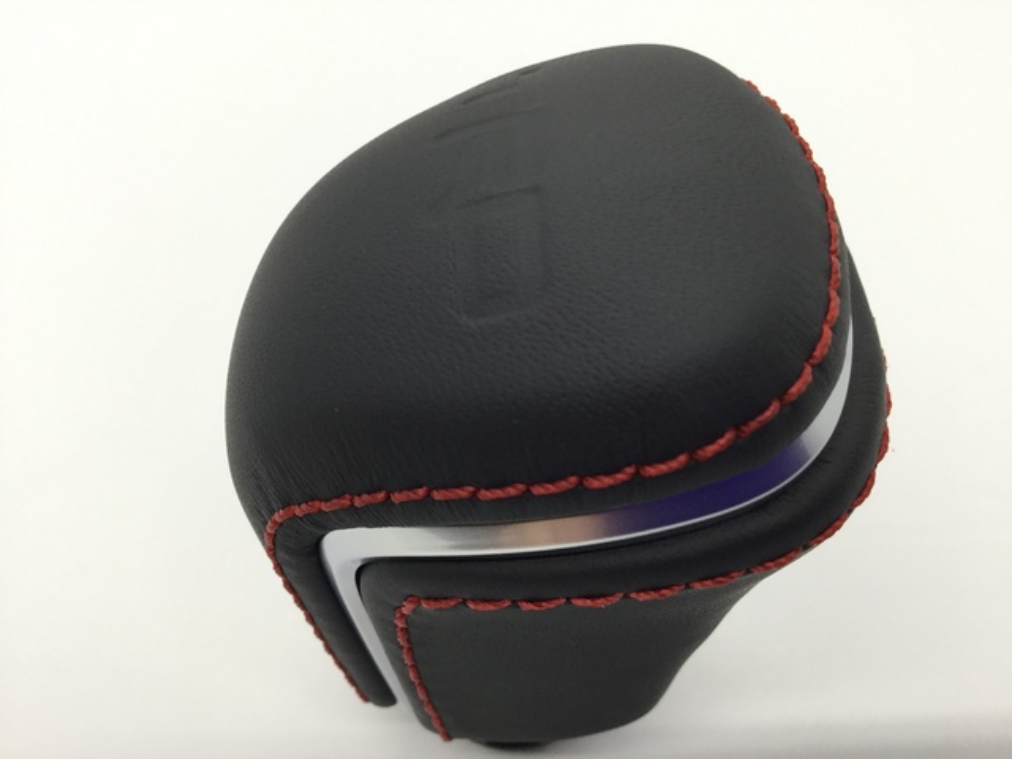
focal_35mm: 31
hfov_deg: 58.4
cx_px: 506
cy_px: 380
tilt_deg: -47.3
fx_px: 906
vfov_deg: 45.4
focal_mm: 3.3
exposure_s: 1/30
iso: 25
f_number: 2.4
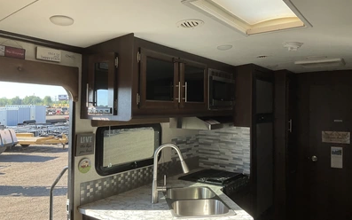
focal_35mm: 31
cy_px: 104
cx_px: 176
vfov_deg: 40.6
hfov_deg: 61.2
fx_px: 297
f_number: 1.8
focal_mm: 3
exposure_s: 1/177
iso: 20
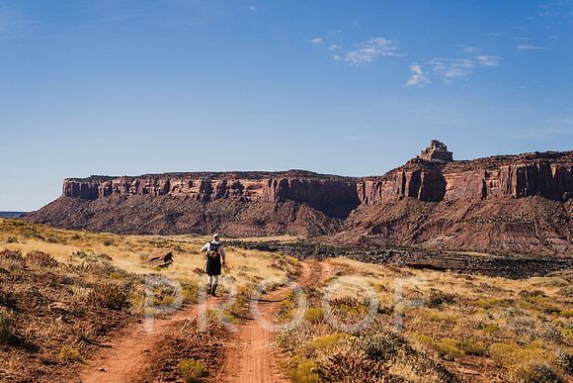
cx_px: 278
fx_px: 1174
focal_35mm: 74
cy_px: 191
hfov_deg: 27.4
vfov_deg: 18.5
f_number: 4.5
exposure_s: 1/2000
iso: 160
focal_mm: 70
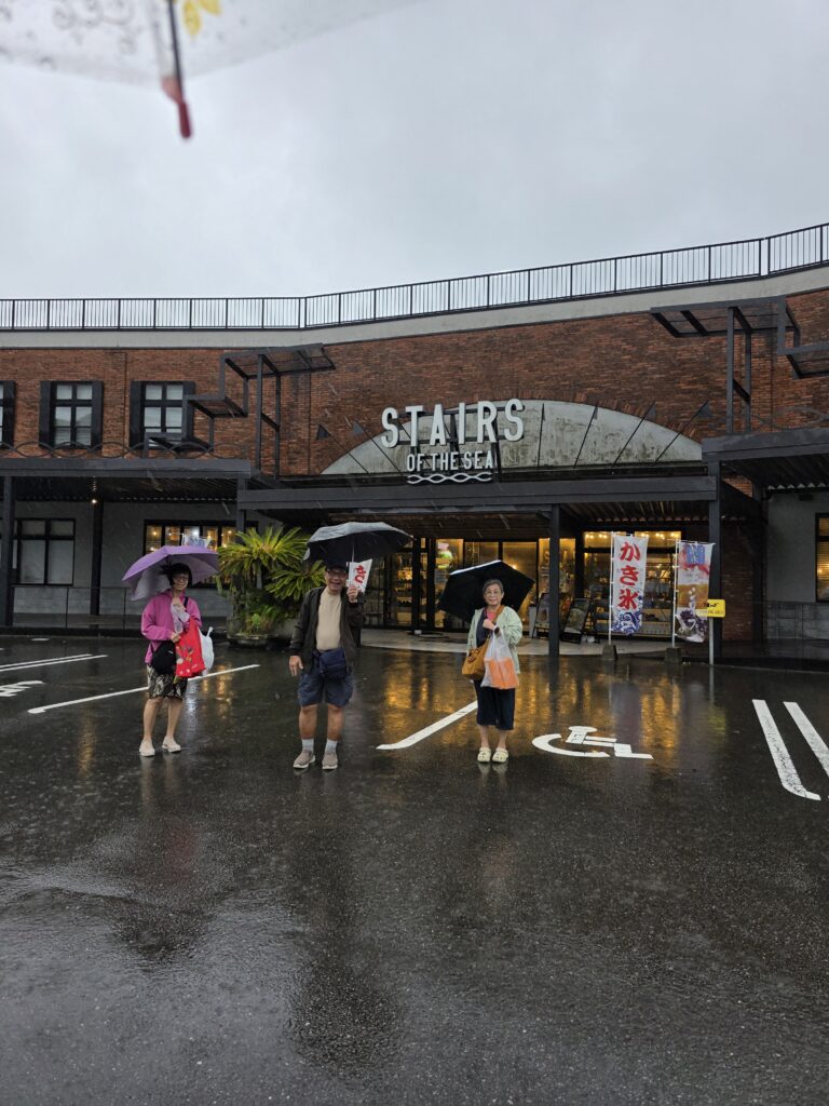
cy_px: 553
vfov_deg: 73.9
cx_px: 414
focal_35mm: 23
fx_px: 734
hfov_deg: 58.9
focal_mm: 6.3
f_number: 1.7
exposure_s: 1/120
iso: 32
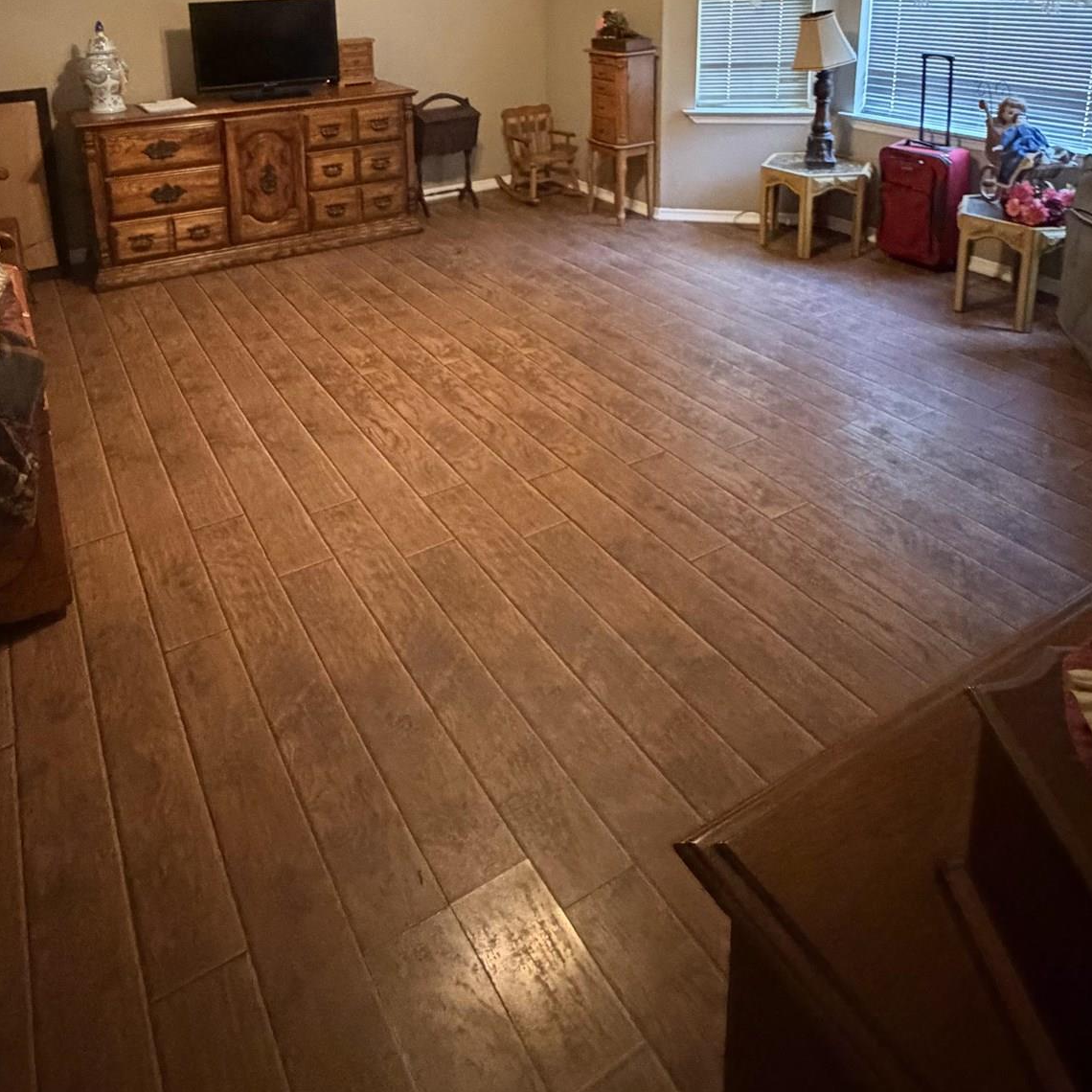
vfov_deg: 56.6
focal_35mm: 25
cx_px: 457
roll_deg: +1.8
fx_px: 892
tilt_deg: -12.8
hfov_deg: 62.6
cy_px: 166
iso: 1250
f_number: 2.2
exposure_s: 1/40
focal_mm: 2.22
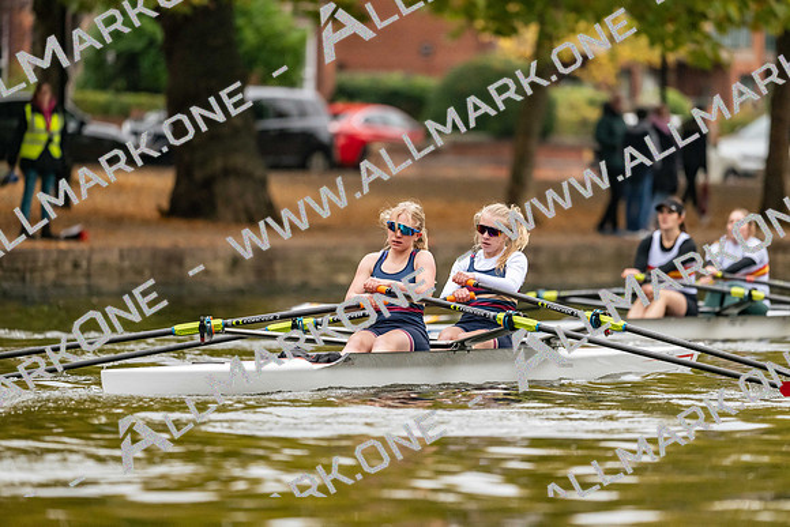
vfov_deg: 3.4
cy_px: 264
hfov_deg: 5.2
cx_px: 395
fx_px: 8779
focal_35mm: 400
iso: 3200
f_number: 4.5
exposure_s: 1/2000
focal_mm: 400
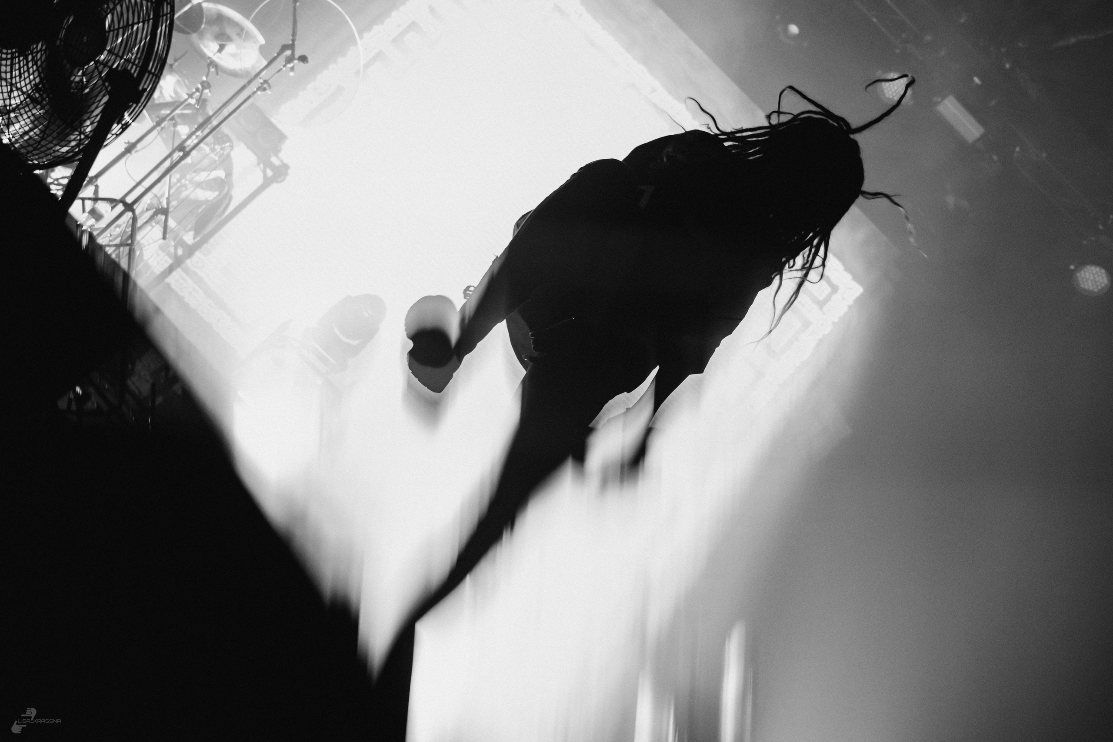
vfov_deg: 31.5
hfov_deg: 45.9
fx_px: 1313
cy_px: 324
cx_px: 512
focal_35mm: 42
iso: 1600
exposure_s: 1/250
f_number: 4
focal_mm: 34
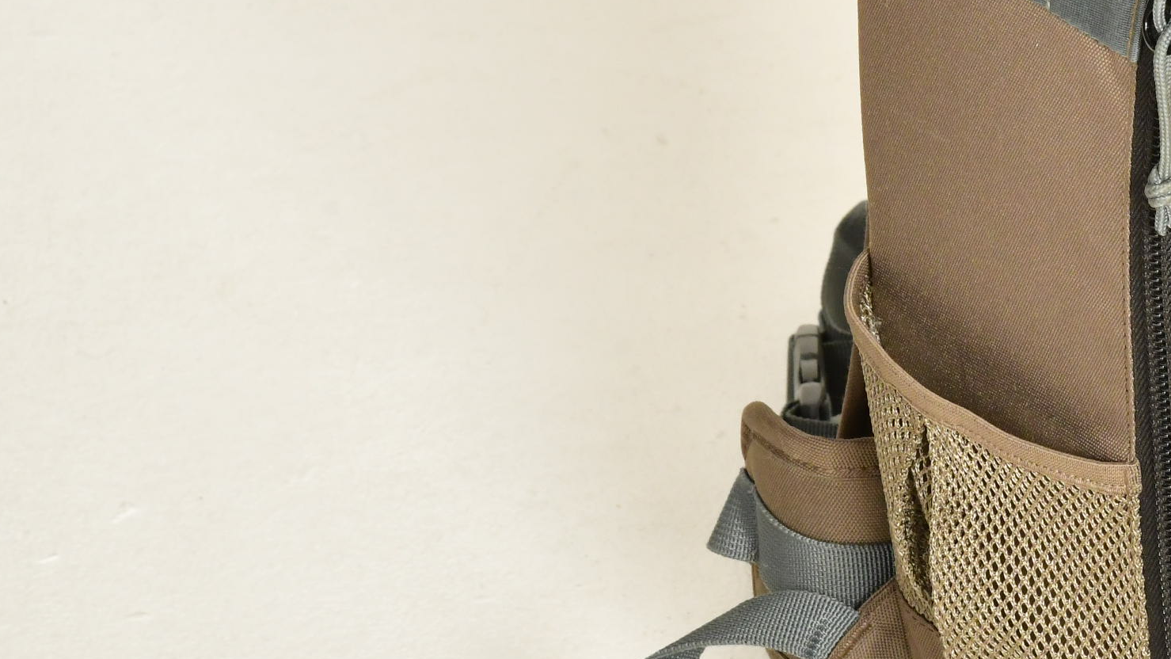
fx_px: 9533
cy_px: 200
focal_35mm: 307
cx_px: 1471
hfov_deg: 7.0
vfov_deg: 4.0
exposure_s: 1/160
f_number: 13
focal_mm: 105
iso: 1600
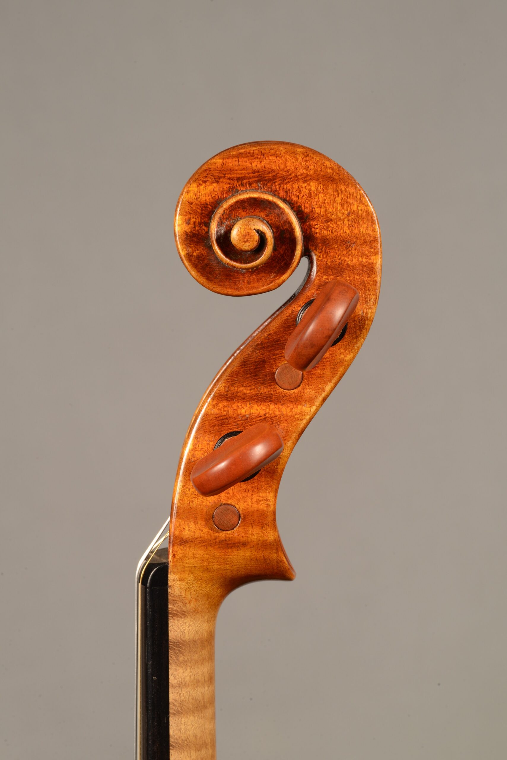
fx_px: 2216
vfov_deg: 19.4
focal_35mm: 105
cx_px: 254
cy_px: 380
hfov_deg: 13.1
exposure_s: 1
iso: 100
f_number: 22
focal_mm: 105
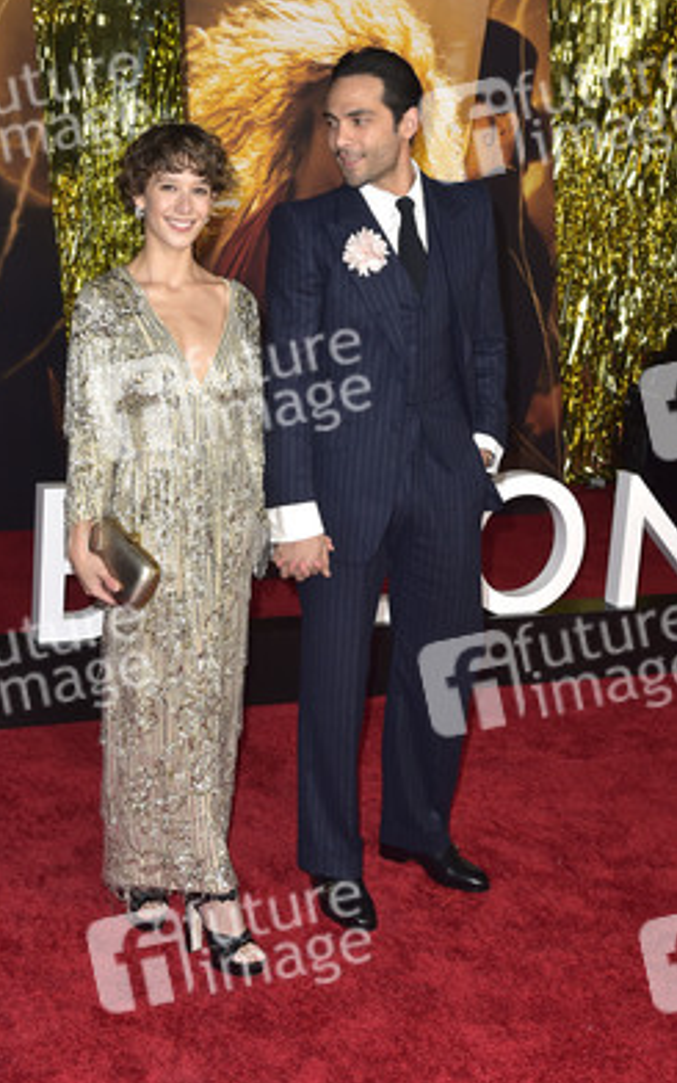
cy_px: 533
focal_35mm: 52
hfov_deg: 24.9
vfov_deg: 38.9
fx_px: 1535
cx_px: 311
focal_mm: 50
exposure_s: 1/250
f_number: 6.3
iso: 1000
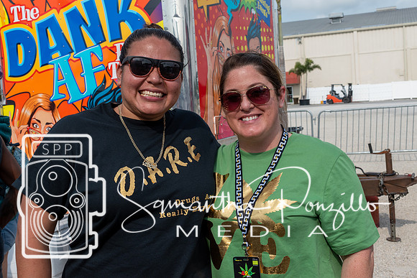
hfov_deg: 44.9
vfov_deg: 30.9
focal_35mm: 44
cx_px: 208
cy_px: 139
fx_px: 504
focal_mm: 29
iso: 200
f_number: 10
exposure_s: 1/400
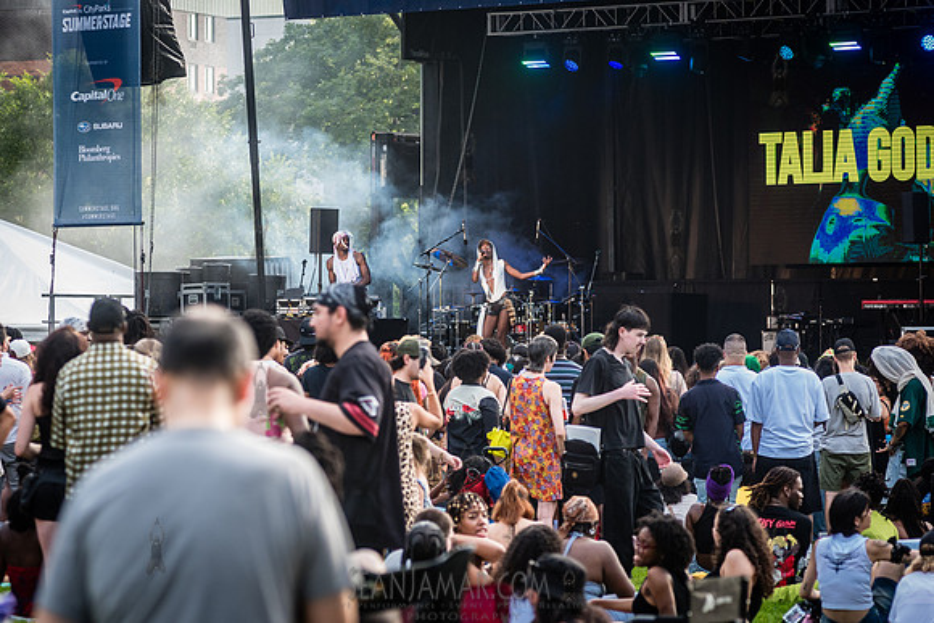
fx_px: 3983
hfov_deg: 13.4
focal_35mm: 153
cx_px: 486
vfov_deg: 8.9
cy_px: 283
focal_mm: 135
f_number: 4
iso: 1000
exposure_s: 1/1000
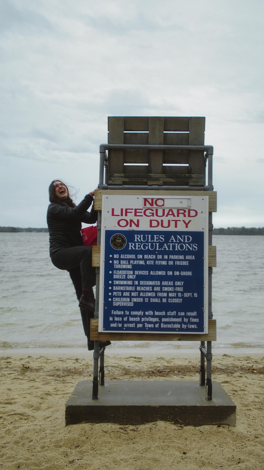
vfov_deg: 52.8
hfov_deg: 31.2
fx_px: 473
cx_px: 141
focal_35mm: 38
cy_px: 234
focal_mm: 24
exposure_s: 1/50
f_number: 1.8
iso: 100
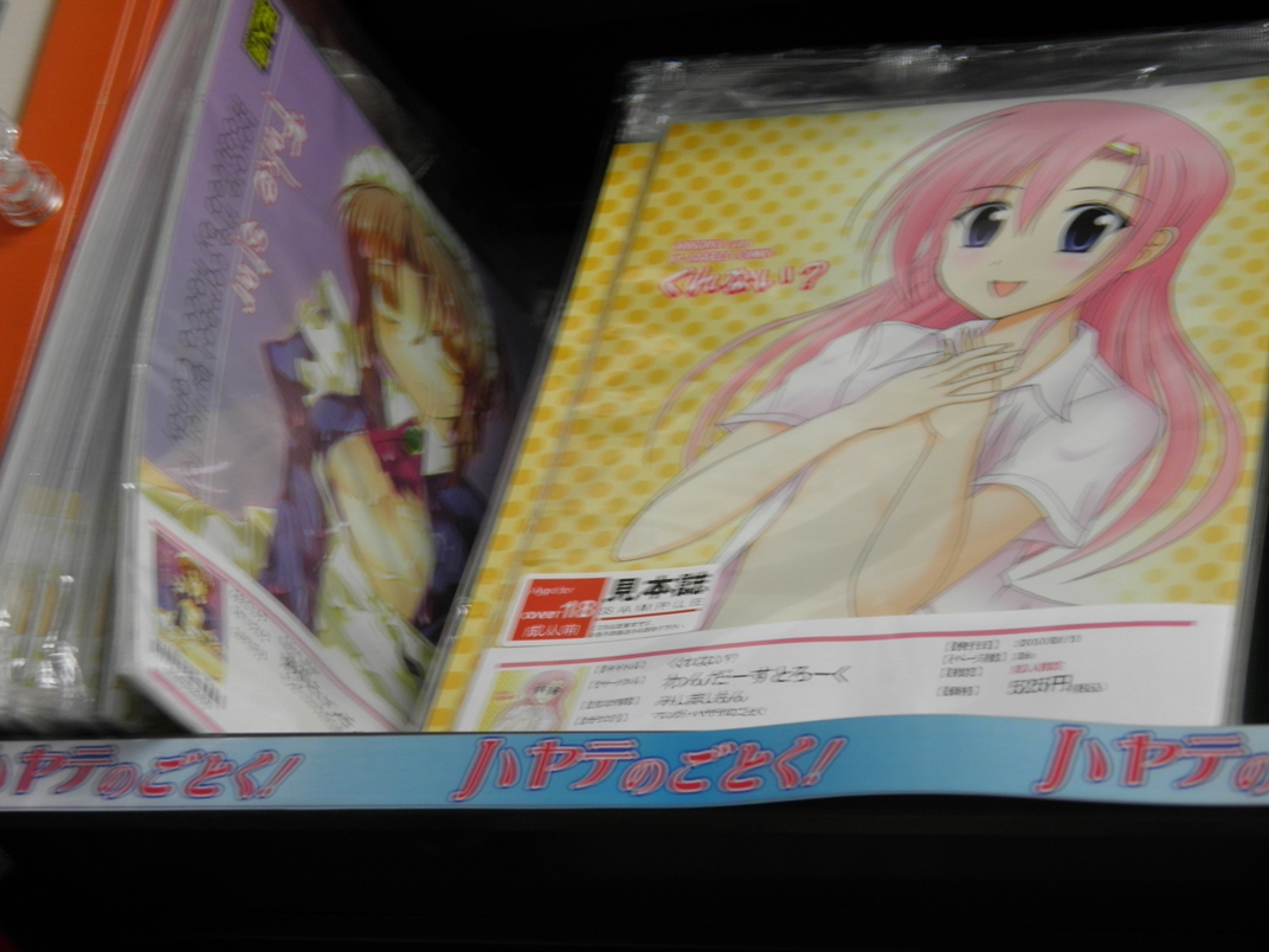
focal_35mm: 73
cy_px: 476
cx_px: 634
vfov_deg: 20.2
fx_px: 2676
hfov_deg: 26.7
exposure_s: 1/15
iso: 100
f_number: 3.9
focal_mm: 13.2
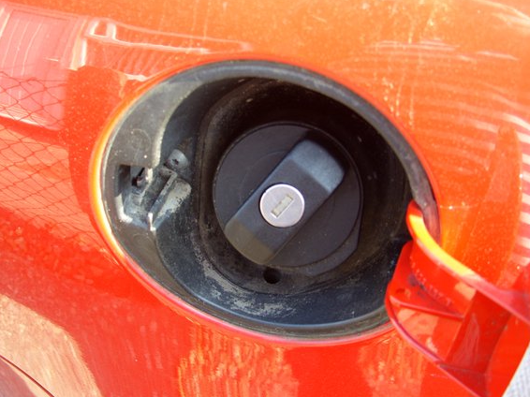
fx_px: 658
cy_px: 189
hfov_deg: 43.9
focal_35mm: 43
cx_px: 268
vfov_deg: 33.6
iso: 50
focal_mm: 7.8
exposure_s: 1/61
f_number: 2.8
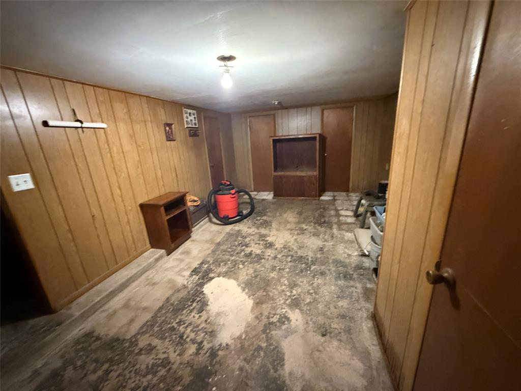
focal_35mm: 14
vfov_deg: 85.7
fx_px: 211
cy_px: 196
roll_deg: +4.6
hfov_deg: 102.1
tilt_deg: -16.0
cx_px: 260
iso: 1600
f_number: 2.2
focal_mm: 2.22
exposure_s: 1/30
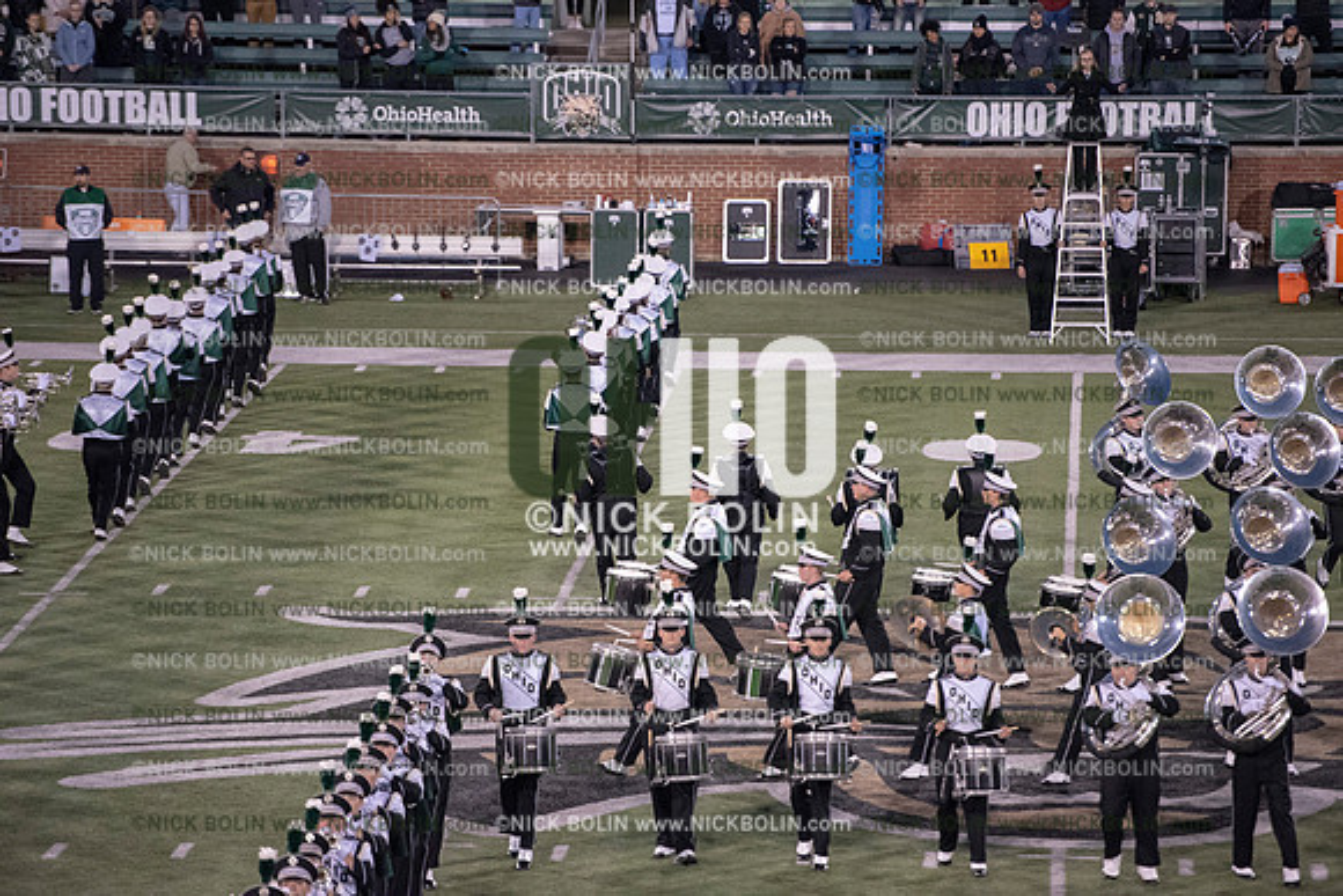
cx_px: 672
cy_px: 448
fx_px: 7463
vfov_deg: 6.9
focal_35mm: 200
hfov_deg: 10.3
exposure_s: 1/1250
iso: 5000
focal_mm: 200
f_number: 3.2
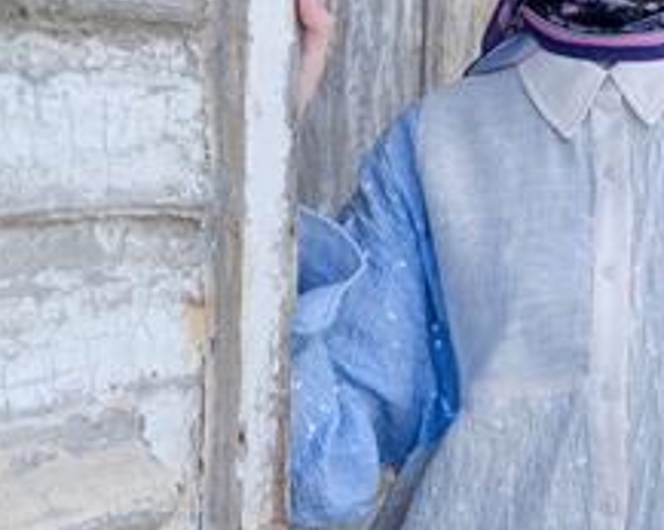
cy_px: 397
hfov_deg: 14.5
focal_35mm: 132
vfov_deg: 11.6
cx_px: 597
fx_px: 2591
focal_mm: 70
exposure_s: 1/210
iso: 320
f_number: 7.1
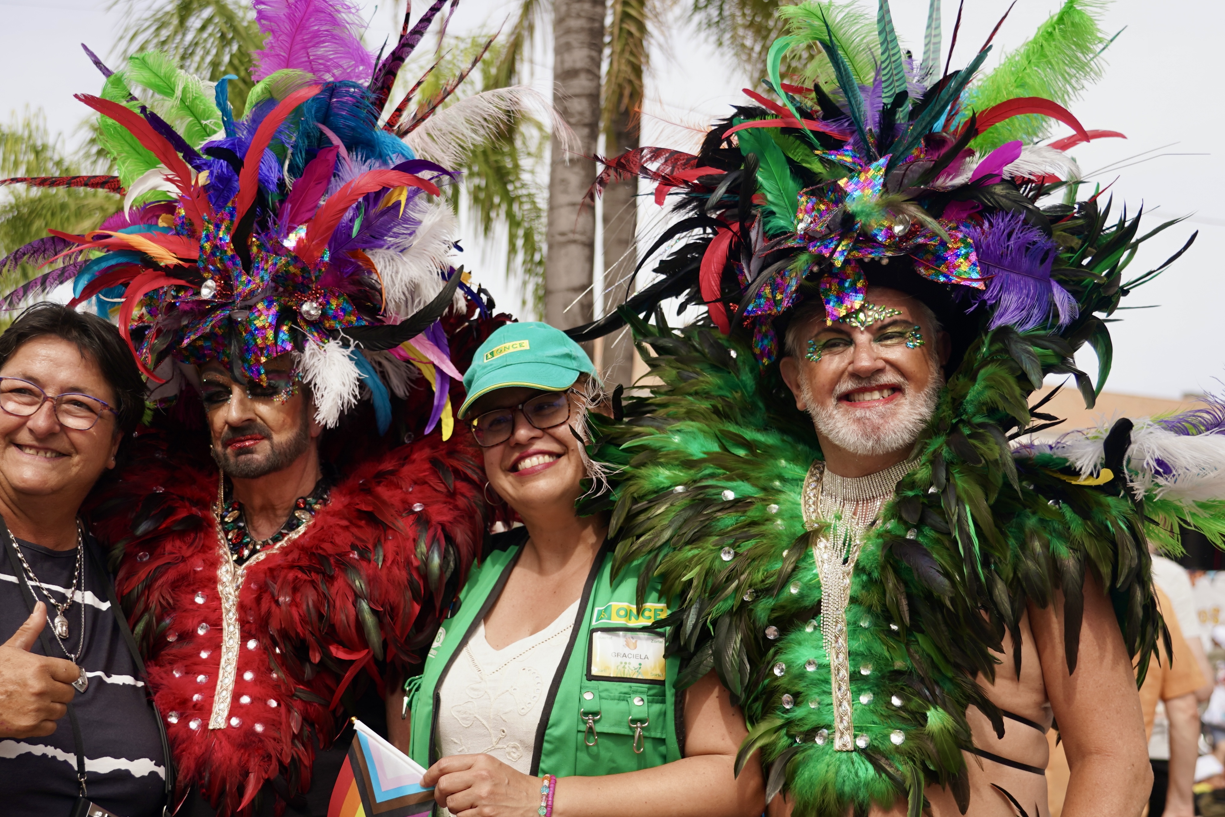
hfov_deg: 40.2
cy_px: 470
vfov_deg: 27.5
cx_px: 504
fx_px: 1667
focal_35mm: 49
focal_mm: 33
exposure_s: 1/500
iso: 100
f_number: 4
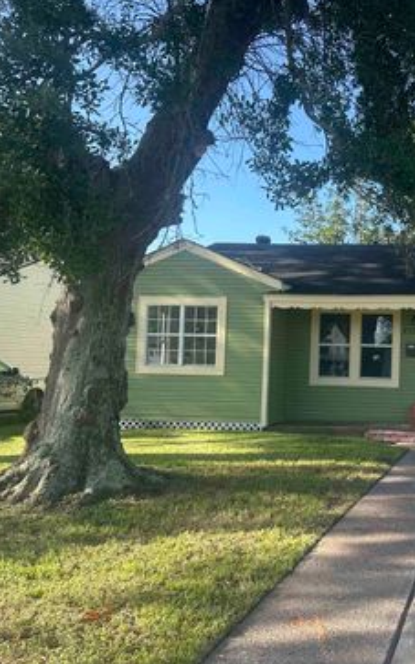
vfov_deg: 55.3
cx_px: 410
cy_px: 325
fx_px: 633
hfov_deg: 33.4
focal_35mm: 35
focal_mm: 6.86
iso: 80
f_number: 1.78
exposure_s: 1/1272
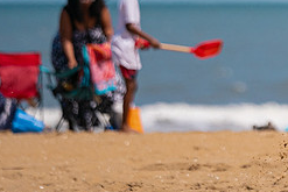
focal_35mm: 616
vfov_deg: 2.2
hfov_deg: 3.3
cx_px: 329
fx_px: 4931
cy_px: -71
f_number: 2.8
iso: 400
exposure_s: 1/10000
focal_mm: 200
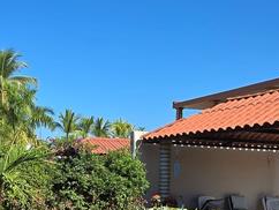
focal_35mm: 55
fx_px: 444
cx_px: 54
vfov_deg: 25.9
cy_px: 179
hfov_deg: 33.8
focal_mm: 2.2
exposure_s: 1/2180
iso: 50
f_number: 2.2
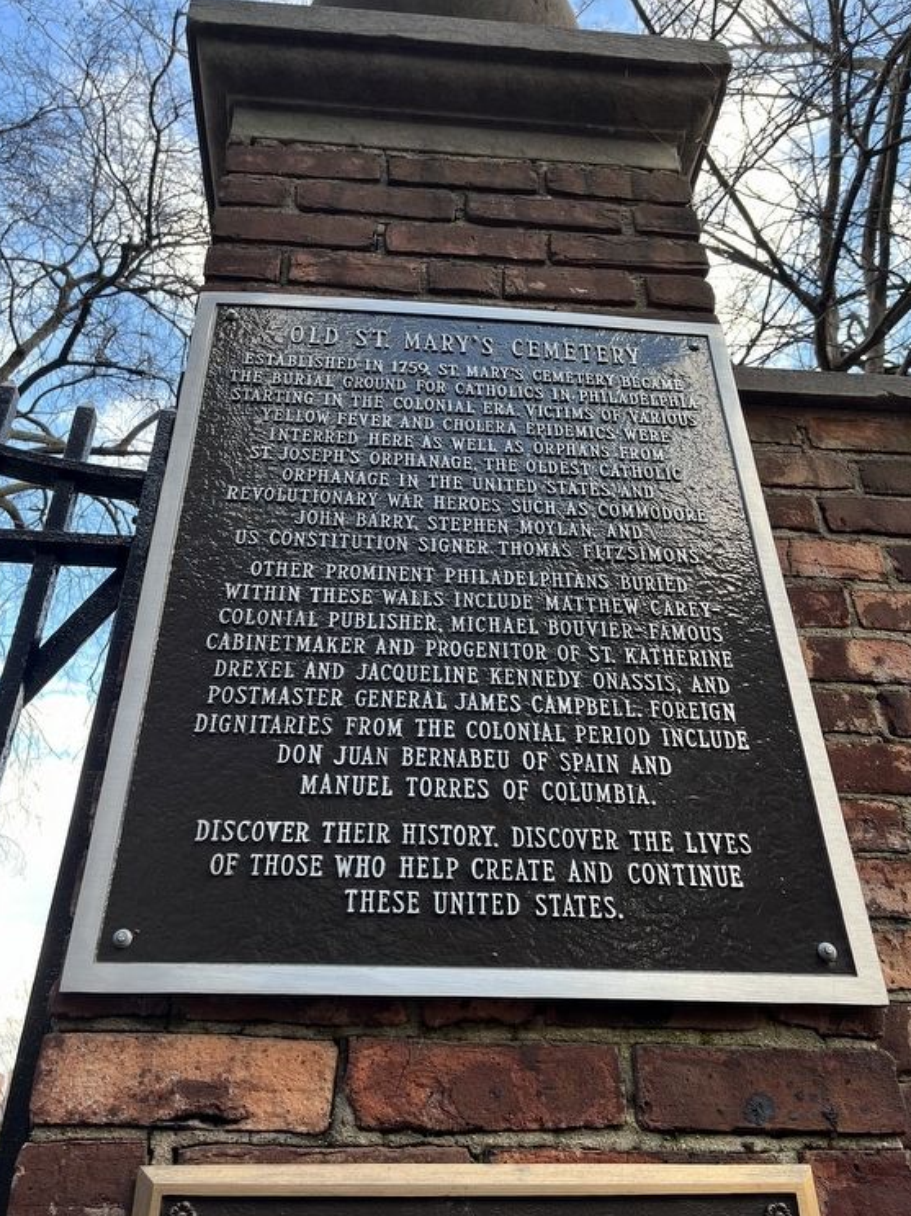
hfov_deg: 49.7
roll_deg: -1.8
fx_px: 983
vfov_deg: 63.5
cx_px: 445
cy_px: 601
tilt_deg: +36.6
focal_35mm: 28
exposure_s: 1/162
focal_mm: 5.1
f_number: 1.6
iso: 50
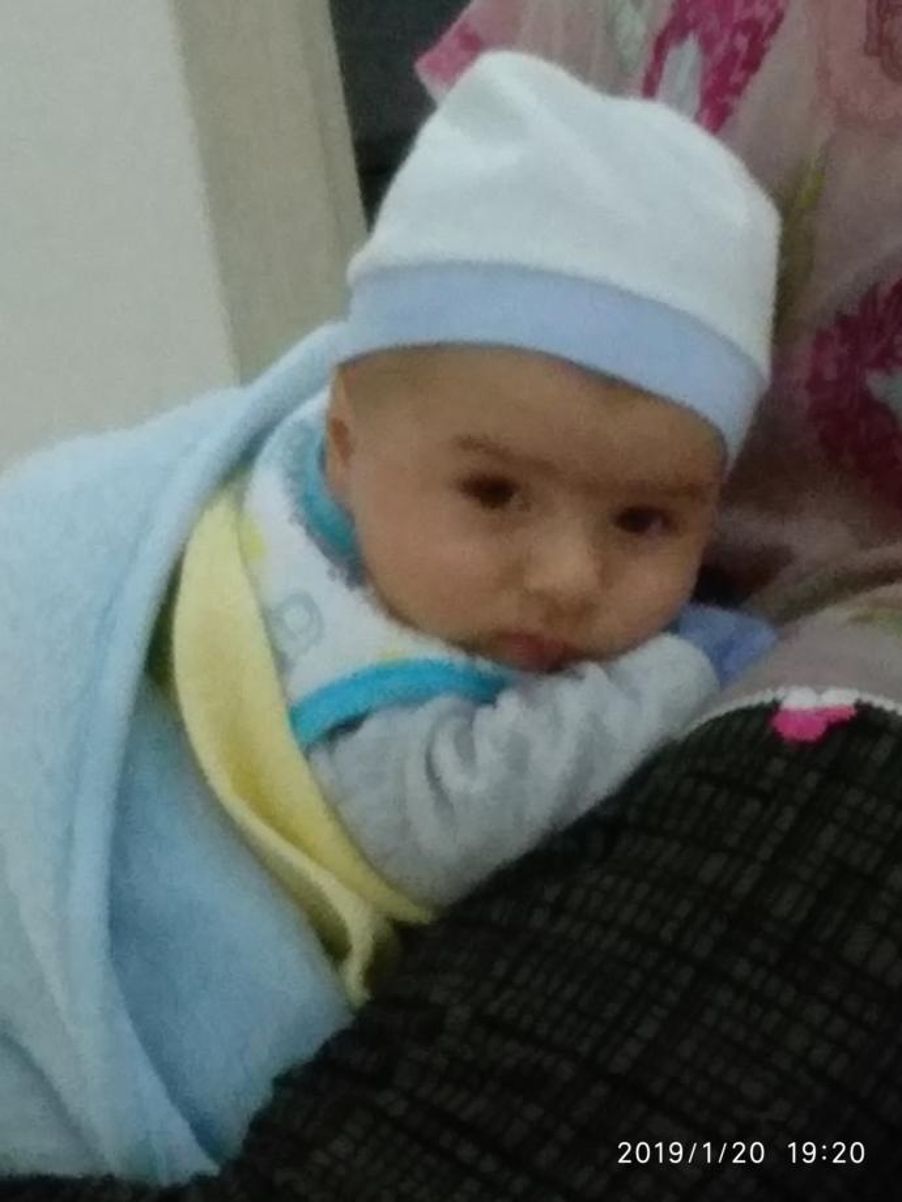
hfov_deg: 53.1
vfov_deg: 67.3
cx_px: 451
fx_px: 903
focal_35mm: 26
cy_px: 601
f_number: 2.2
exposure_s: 1/25
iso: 640
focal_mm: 3.82
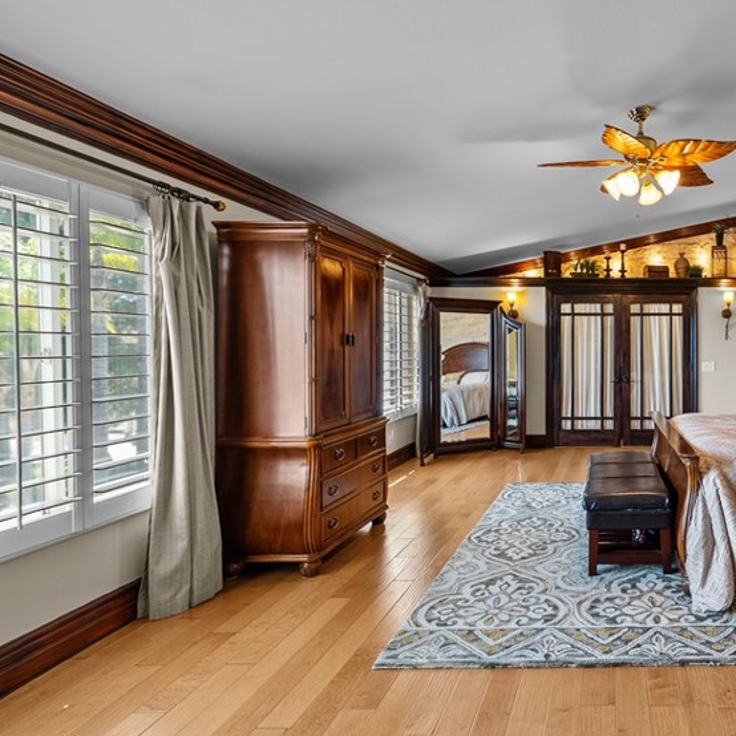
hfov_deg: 61.9
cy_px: 349
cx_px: 620
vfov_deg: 69.6
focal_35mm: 22
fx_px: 529
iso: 125
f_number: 9
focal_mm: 14
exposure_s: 1/1.25
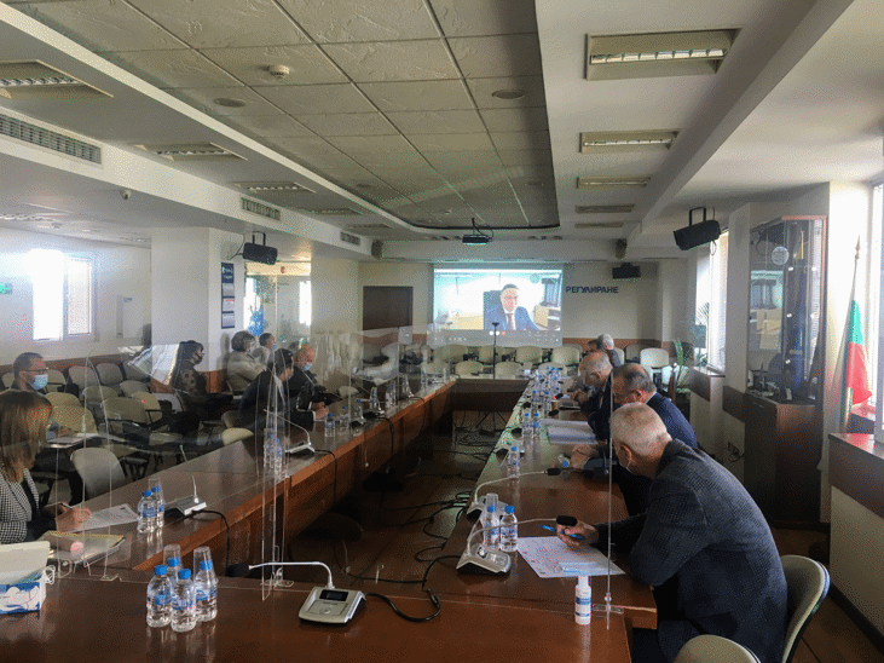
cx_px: 442
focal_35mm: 29
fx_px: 740
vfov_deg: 48.2
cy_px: 332
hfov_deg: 61.7
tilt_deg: -1.2
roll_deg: -0.7
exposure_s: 1/33
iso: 80
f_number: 2.2
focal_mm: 4.15
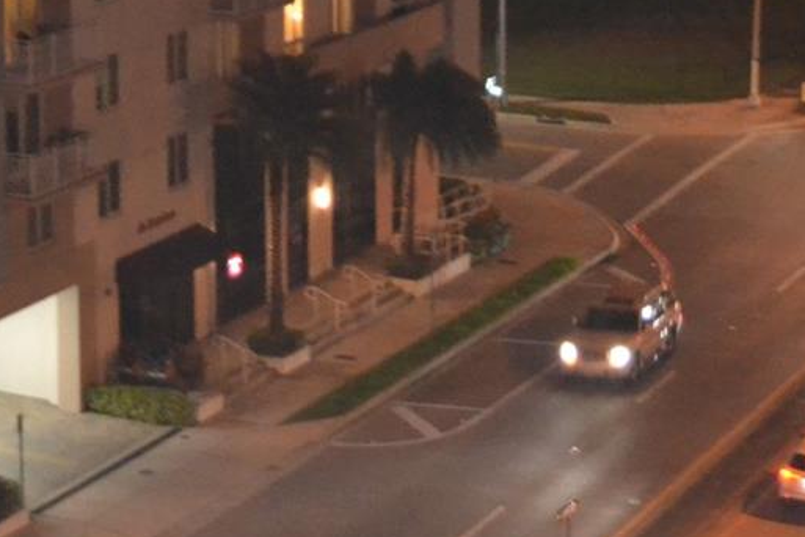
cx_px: 232
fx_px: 2929
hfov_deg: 15.6
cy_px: -111
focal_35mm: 131
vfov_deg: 10.3
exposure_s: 1/40
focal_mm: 28
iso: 3200
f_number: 4.2
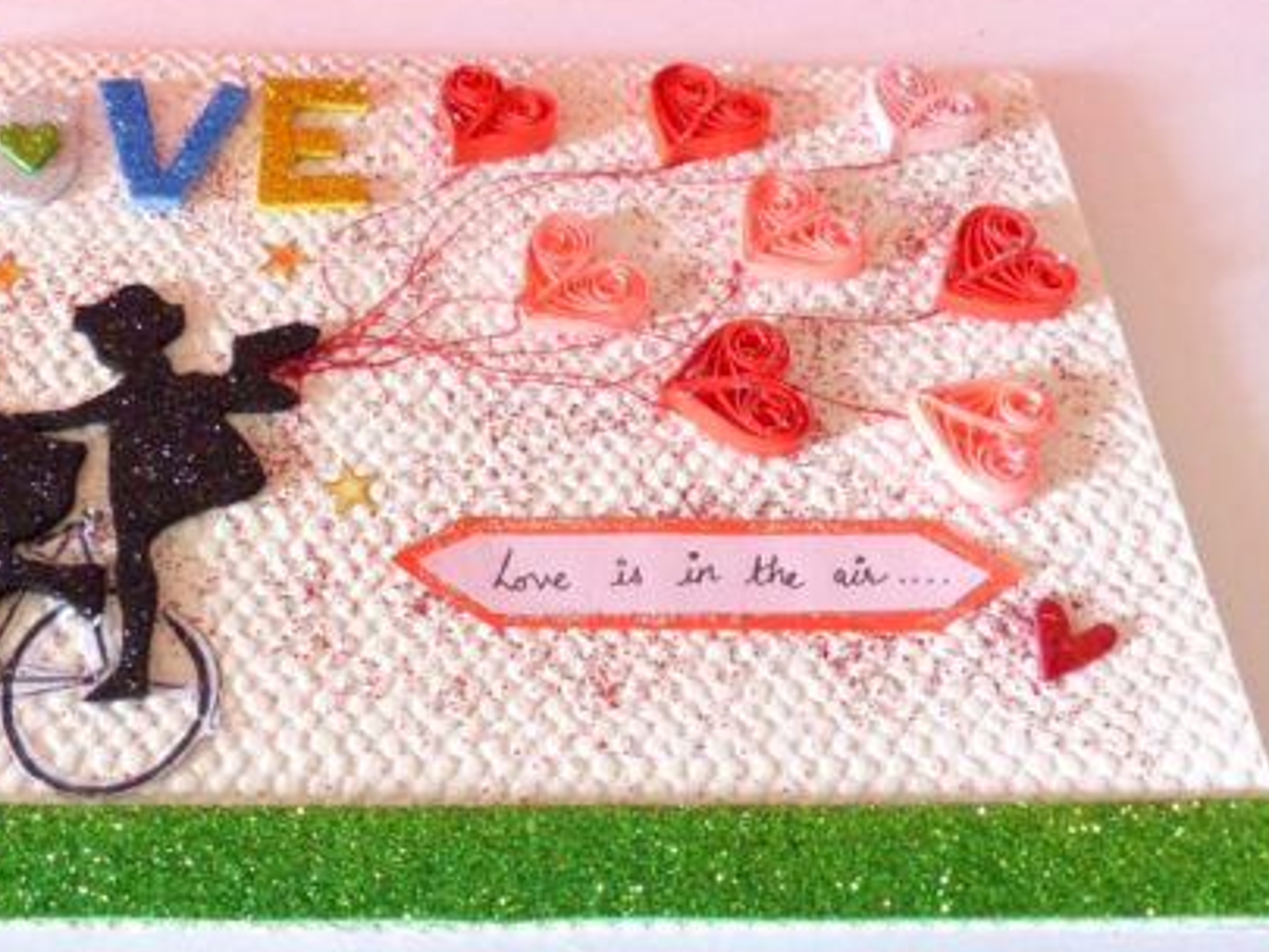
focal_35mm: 37
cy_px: 407
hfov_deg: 49.4
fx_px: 1357
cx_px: 445
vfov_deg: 38.6
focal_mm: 4.5
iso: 400
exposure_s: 1/15
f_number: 2.8
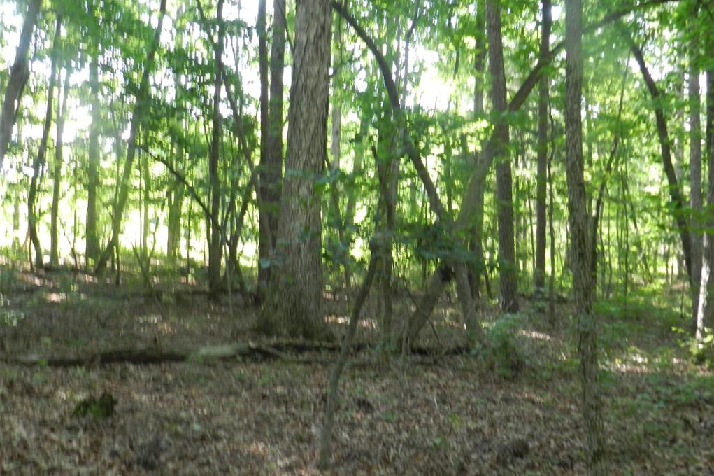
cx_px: 357
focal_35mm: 48
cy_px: 243
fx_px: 952
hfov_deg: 41.1
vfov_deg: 28.1
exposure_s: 1/25
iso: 320
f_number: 4.2
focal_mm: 8.1
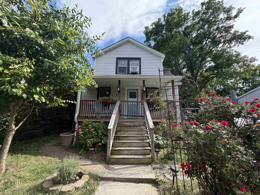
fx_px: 105
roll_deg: -0.6
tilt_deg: +13.5
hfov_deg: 102.1
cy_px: 98
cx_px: 130
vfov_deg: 85.7
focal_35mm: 14
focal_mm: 2.22
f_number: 2.2
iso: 50
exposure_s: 1/502
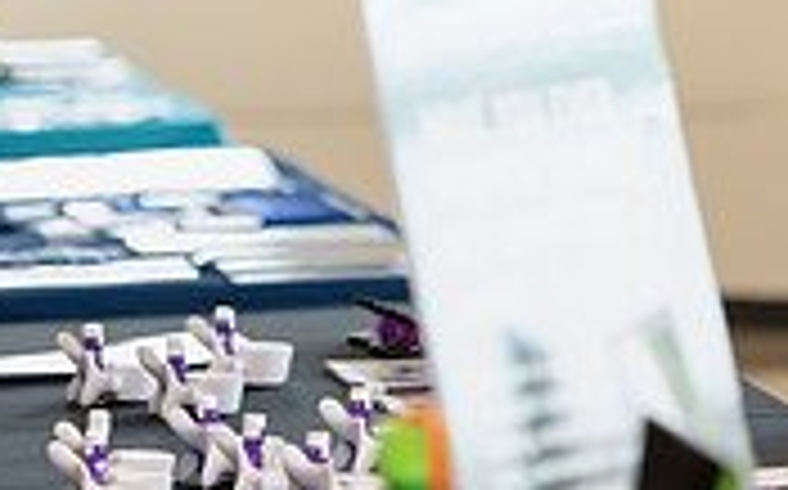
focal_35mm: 393
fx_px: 8432
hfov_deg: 5.3
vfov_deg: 3.3
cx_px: 774
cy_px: -214
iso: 800
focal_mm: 116
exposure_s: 1/200
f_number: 3.5
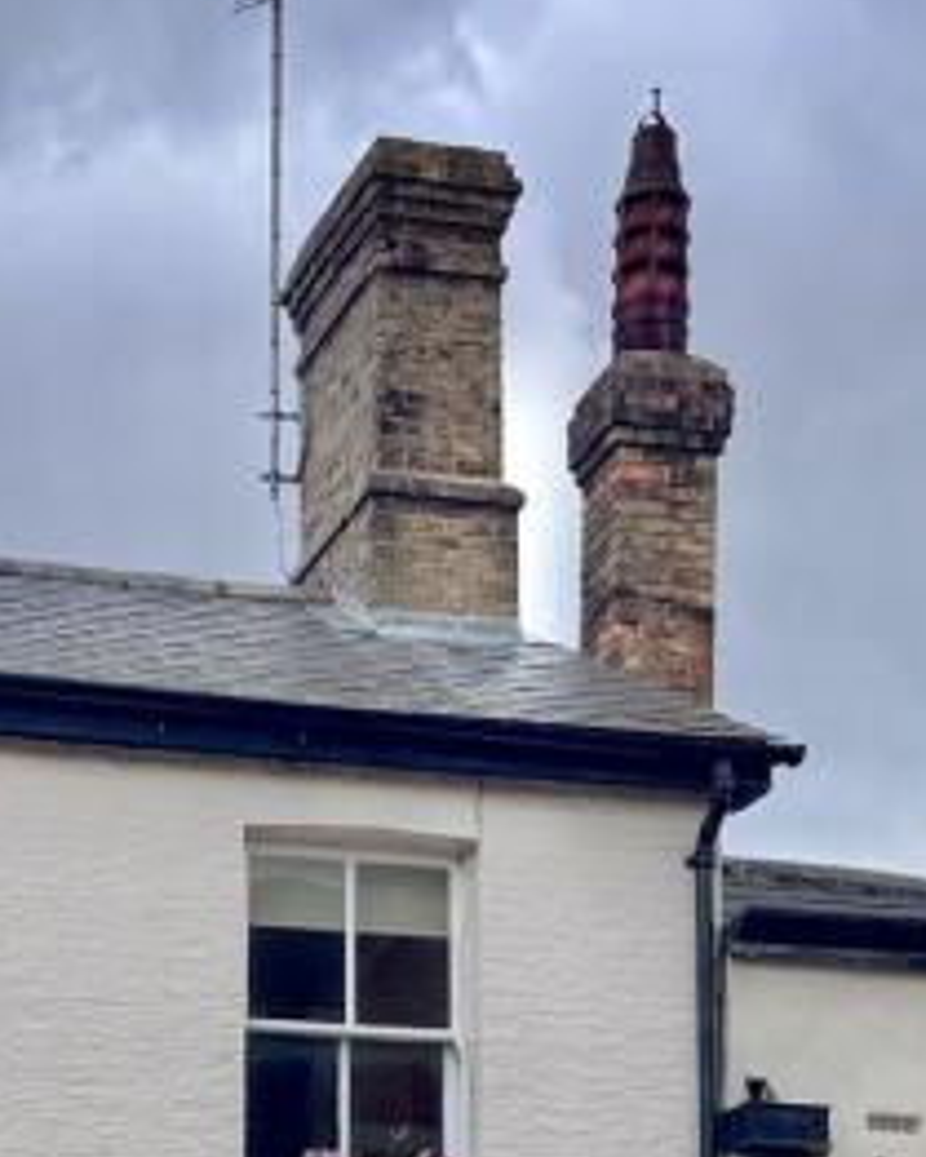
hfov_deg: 16.5
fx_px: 3150
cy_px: 1383
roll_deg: -0.1
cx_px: 58
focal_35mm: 92
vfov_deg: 19.6
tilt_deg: +8.4
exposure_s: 1/2833
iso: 80
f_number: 1.78
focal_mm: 6.76
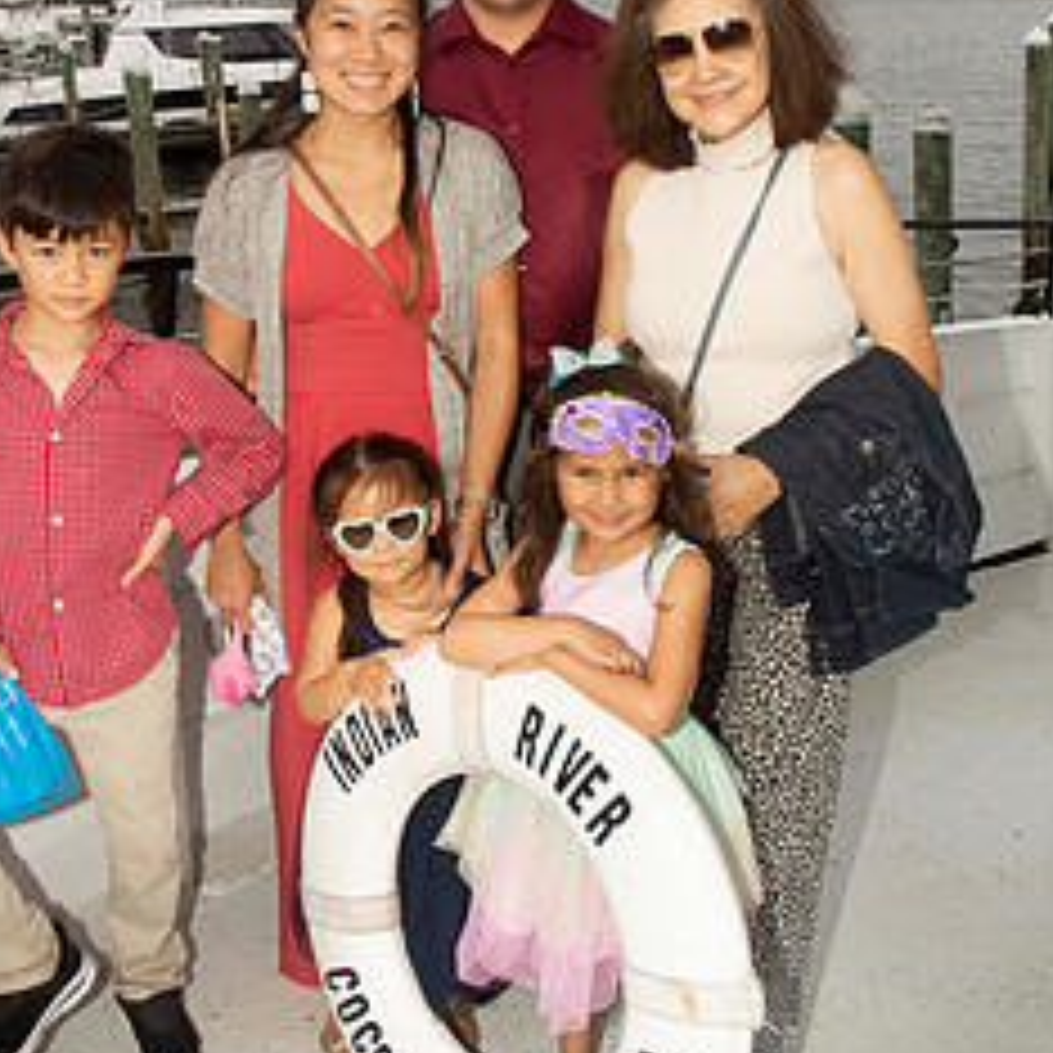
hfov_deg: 38.3
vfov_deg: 38.1
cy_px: 396
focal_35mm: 44
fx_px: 1514
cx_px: 448
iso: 100
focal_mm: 18
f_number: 9
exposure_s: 1/200
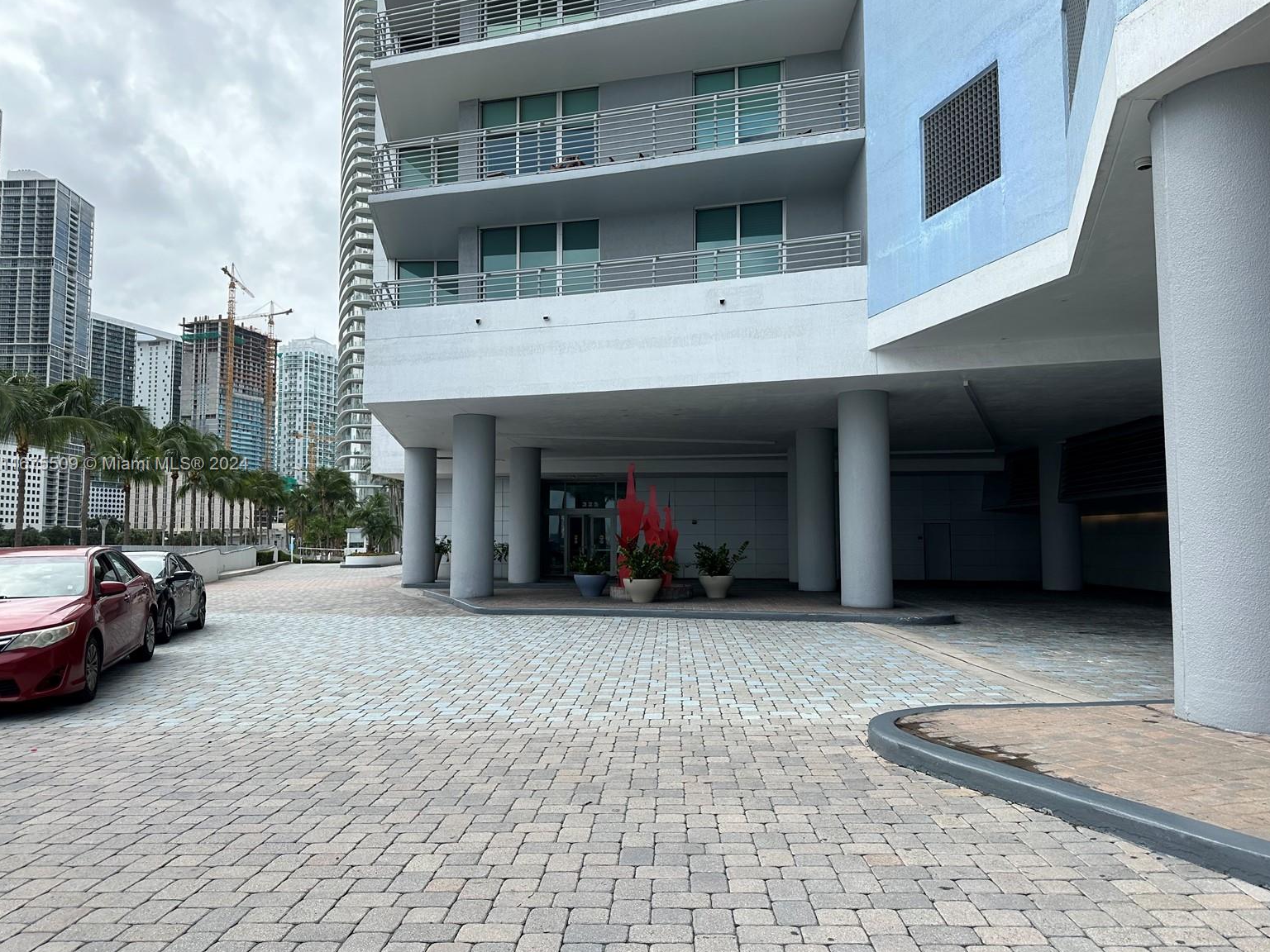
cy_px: 465
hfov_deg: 69.4
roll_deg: -2.0
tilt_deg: +5.1
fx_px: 917
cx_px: 646
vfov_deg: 54.9
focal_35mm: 25
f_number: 1.78
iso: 80
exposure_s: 1/2525
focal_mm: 6.86
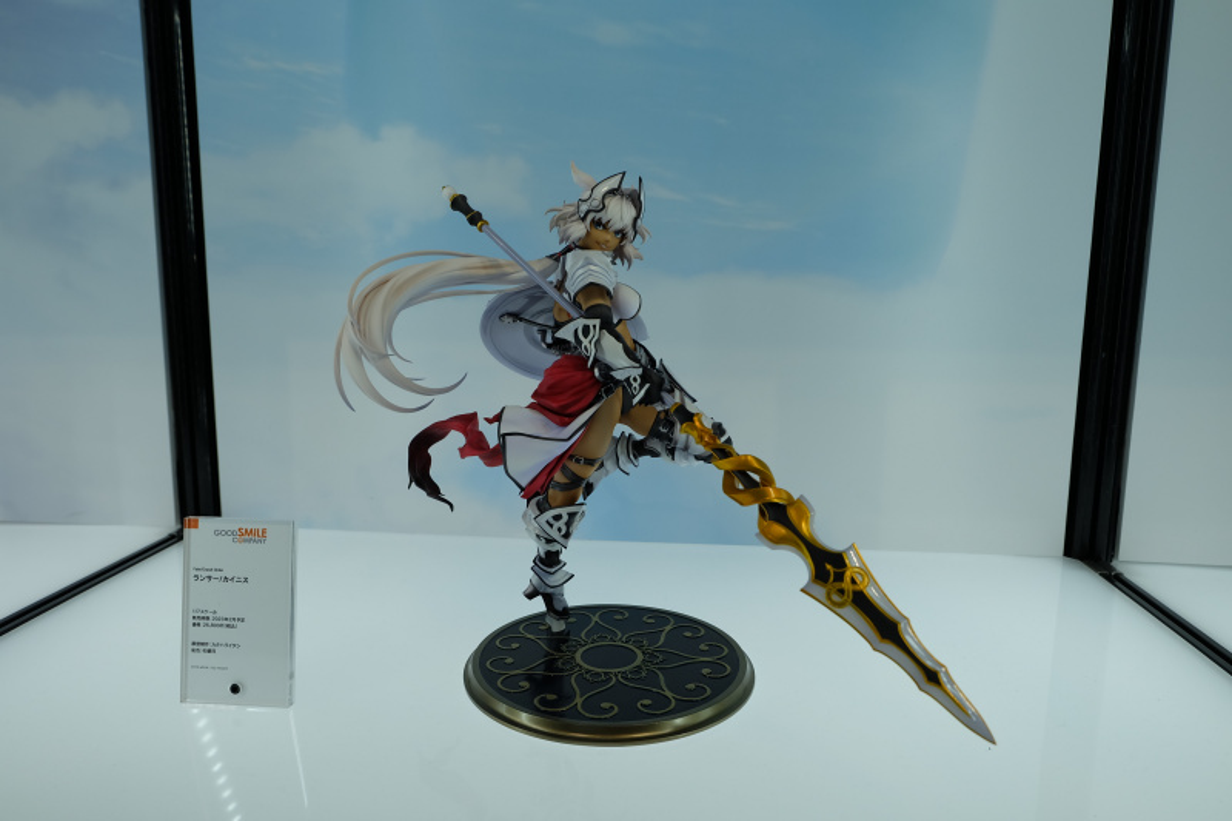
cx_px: 616
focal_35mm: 24
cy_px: 410
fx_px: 821
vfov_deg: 53.1
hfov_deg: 73.8
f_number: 5.6
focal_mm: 16
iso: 200
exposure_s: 1/125
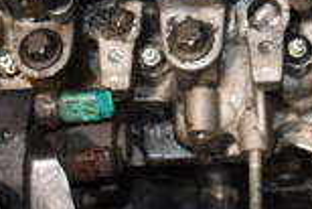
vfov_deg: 12.9
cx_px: 203
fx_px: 911
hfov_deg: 19.4
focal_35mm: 105
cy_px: -14
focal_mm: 18
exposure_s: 1/60
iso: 800
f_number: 5
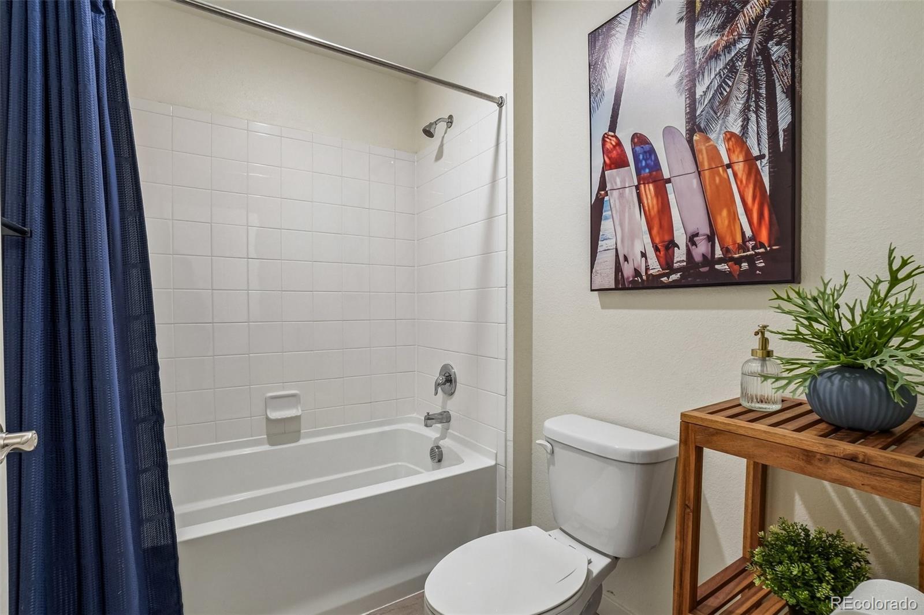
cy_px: 308
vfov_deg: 77.3
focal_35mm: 15
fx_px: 385
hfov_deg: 100.4
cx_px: 462
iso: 400
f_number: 8
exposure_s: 1/20
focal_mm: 10
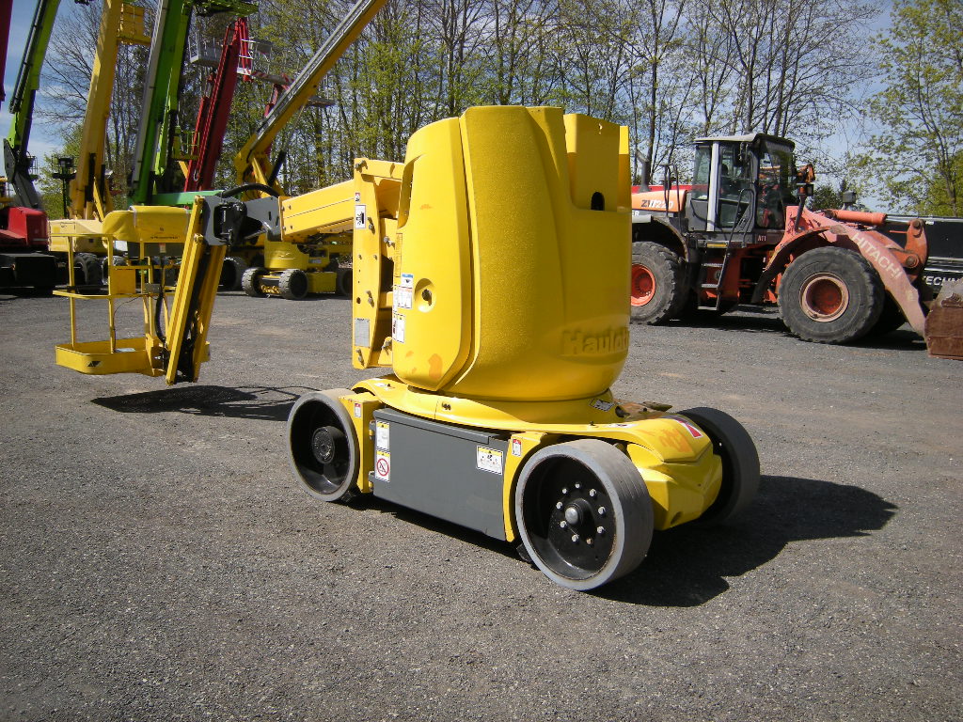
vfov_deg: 49.7
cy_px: 361
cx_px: 482
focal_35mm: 28
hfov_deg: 63.4
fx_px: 779
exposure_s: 1/296
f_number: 5.6
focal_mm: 4.7
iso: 64
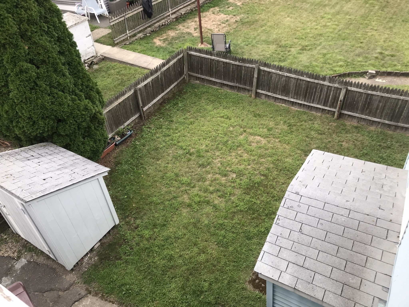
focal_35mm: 28
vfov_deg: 49.7
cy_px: 154
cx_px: 204
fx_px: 331
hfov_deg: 63.4
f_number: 1.8
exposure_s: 1/541
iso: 20
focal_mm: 3.99
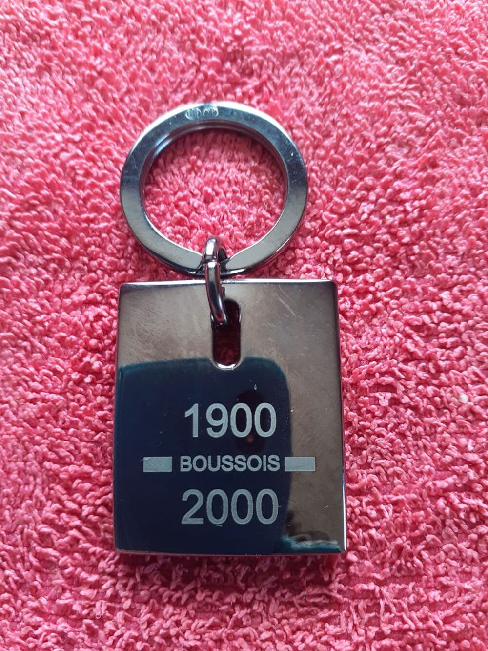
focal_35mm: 27
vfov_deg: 65.3
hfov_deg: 51.4
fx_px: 507
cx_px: 244
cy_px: 326
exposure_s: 1/50
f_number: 1.9
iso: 64
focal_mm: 3.6
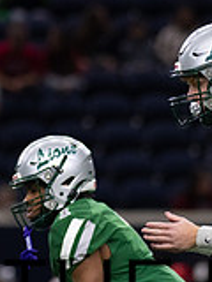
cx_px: 253
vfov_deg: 2.4
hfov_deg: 1.8
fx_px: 6712
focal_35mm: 822
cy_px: 286
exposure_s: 1/1250
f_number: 1.8
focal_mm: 135
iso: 1000
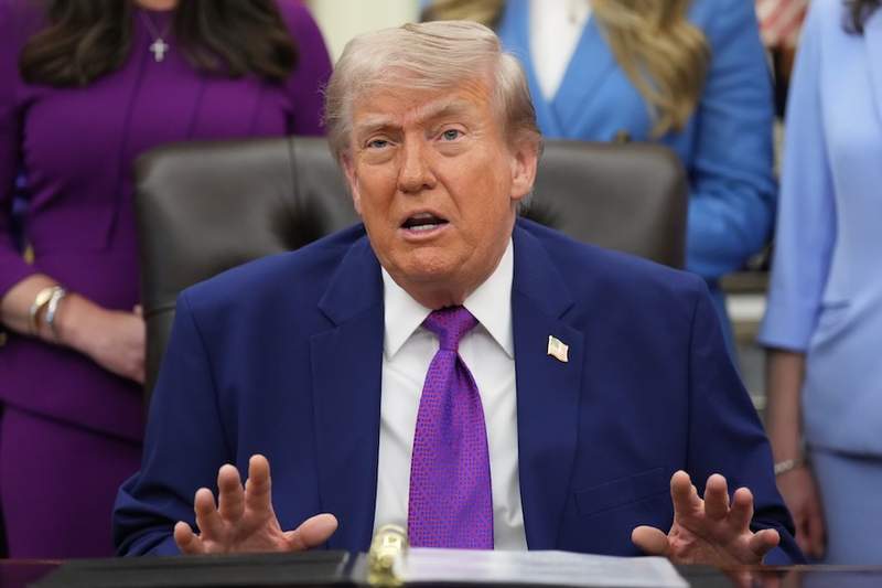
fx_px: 3160
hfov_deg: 15.9
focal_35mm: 129
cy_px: 294
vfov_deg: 10.6
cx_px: 441
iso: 5000
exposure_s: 1/320
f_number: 2.8
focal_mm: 129
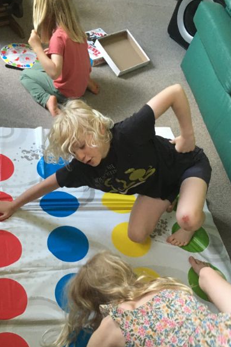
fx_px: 404
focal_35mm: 42
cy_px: 196
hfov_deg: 31.7
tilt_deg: -51.7
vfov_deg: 46.3
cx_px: 83
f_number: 2.2
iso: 200
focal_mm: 4.15
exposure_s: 1/30
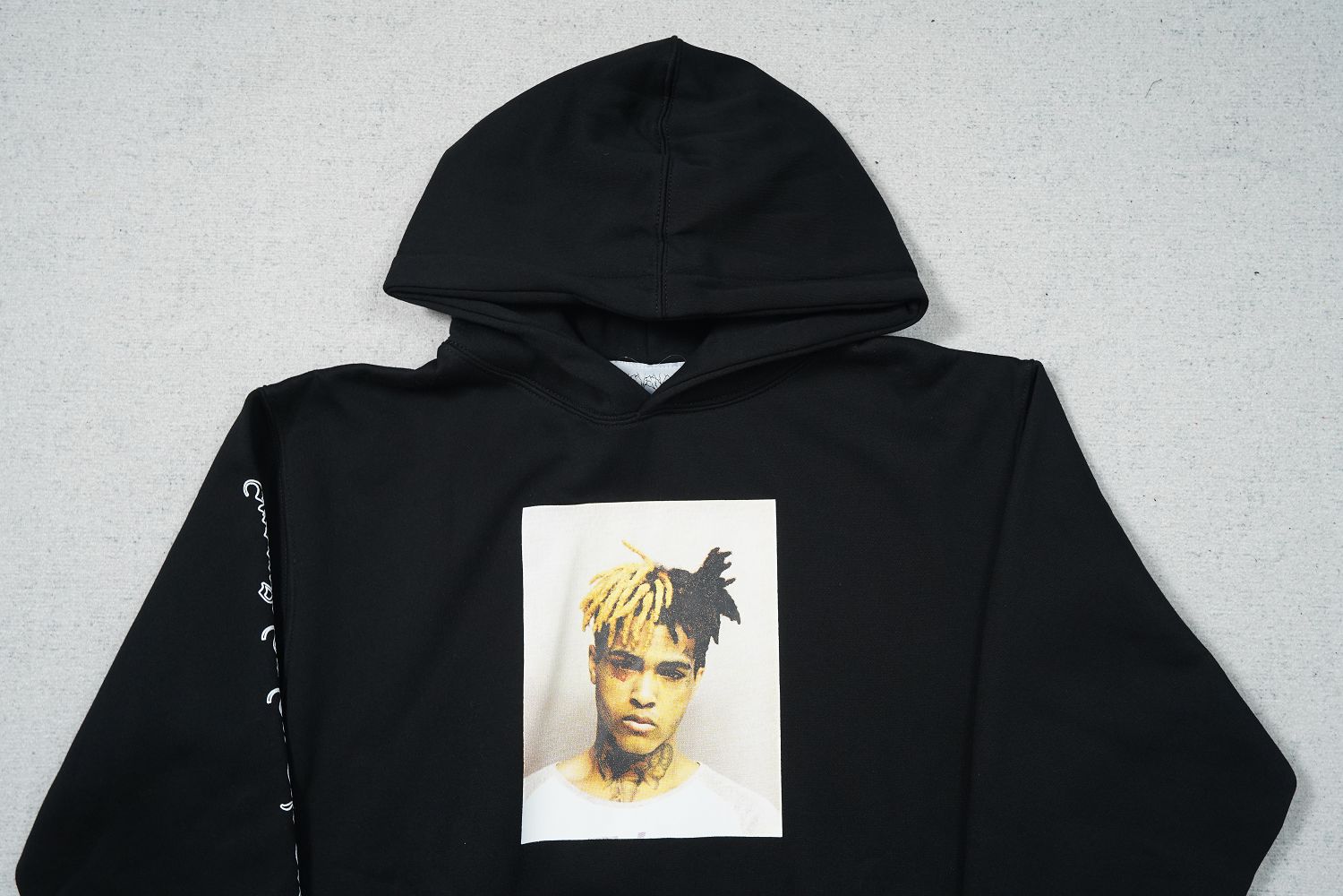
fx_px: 1306
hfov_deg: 54.4
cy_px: 448
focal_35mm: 35
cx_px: 672
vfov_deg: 37.9
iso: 1600
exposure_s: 1/100
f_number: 10
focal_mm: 35
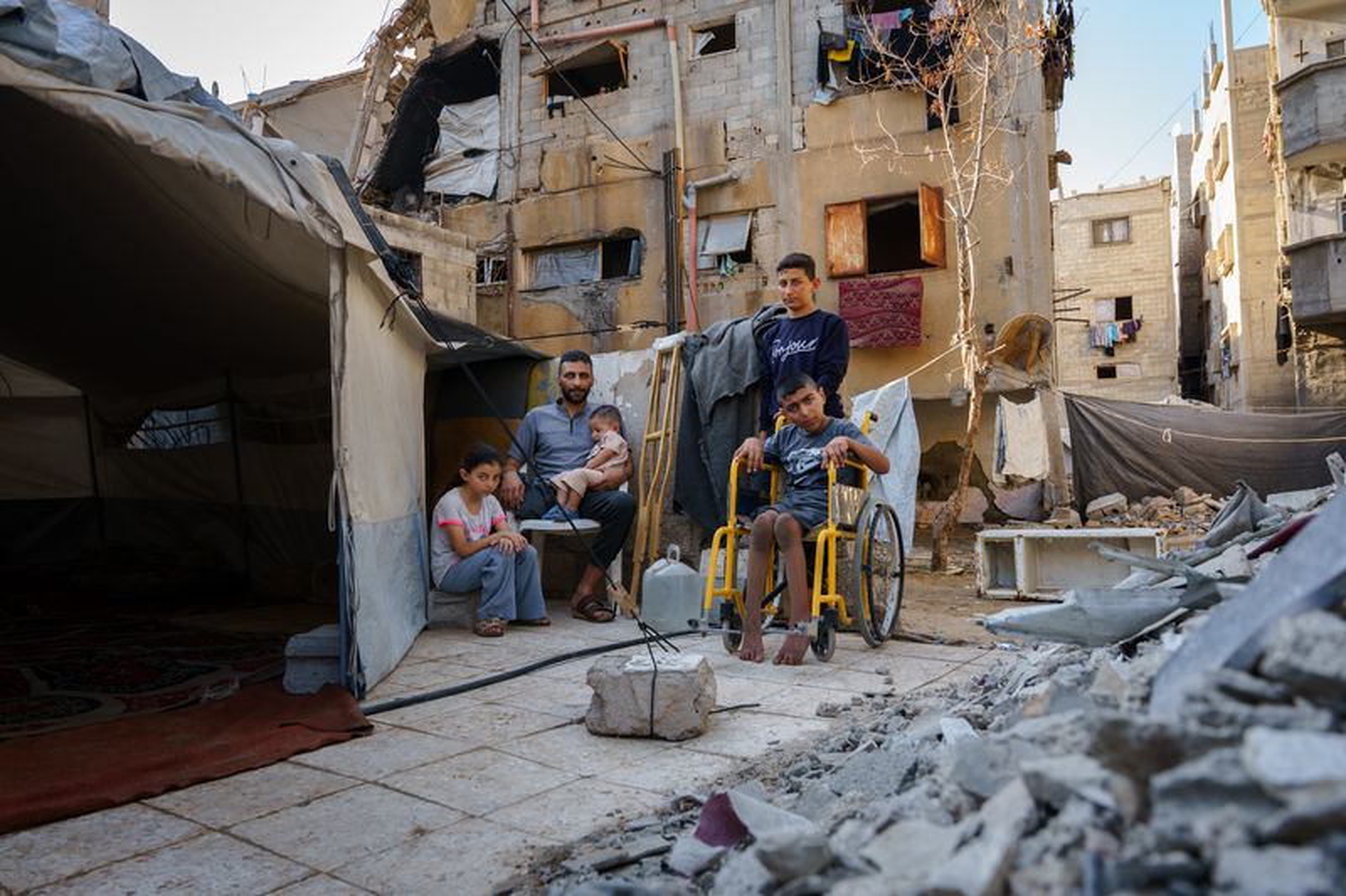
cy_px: 448
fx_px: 897
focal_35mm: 24
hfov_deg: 73.8
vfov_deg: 53.1
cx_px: 673
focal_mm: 24
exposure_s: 1/250
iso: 320
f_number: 4.5
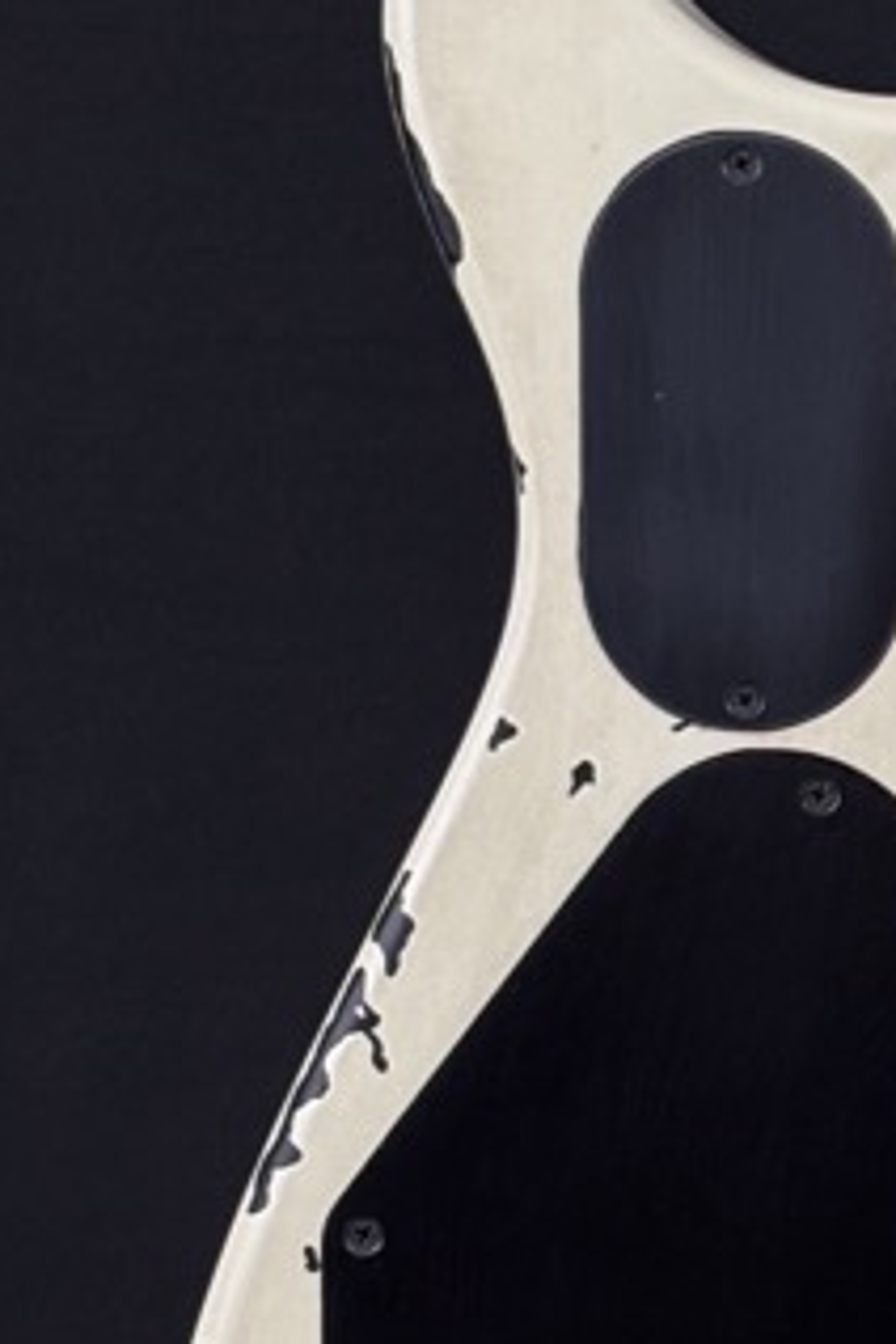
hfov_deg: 7.8
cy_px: 727
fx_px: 6346
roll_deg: +1.3
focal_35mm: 170
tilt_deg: -4.1
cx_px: 1530
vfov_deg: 12.1
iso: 32
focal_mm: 5.96
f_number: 1.6
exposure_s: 1/120
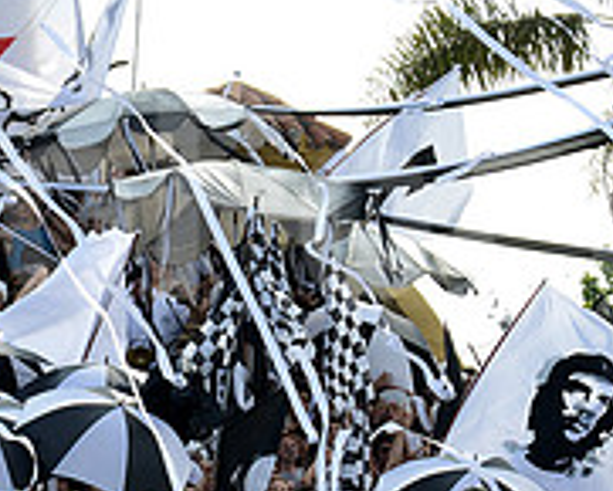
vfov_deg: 6.1
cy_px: 185
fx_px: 4629
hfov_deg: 7.5
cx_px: 10
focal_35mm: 255
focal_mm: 85
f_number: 4.5
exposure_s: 1/800
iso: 250
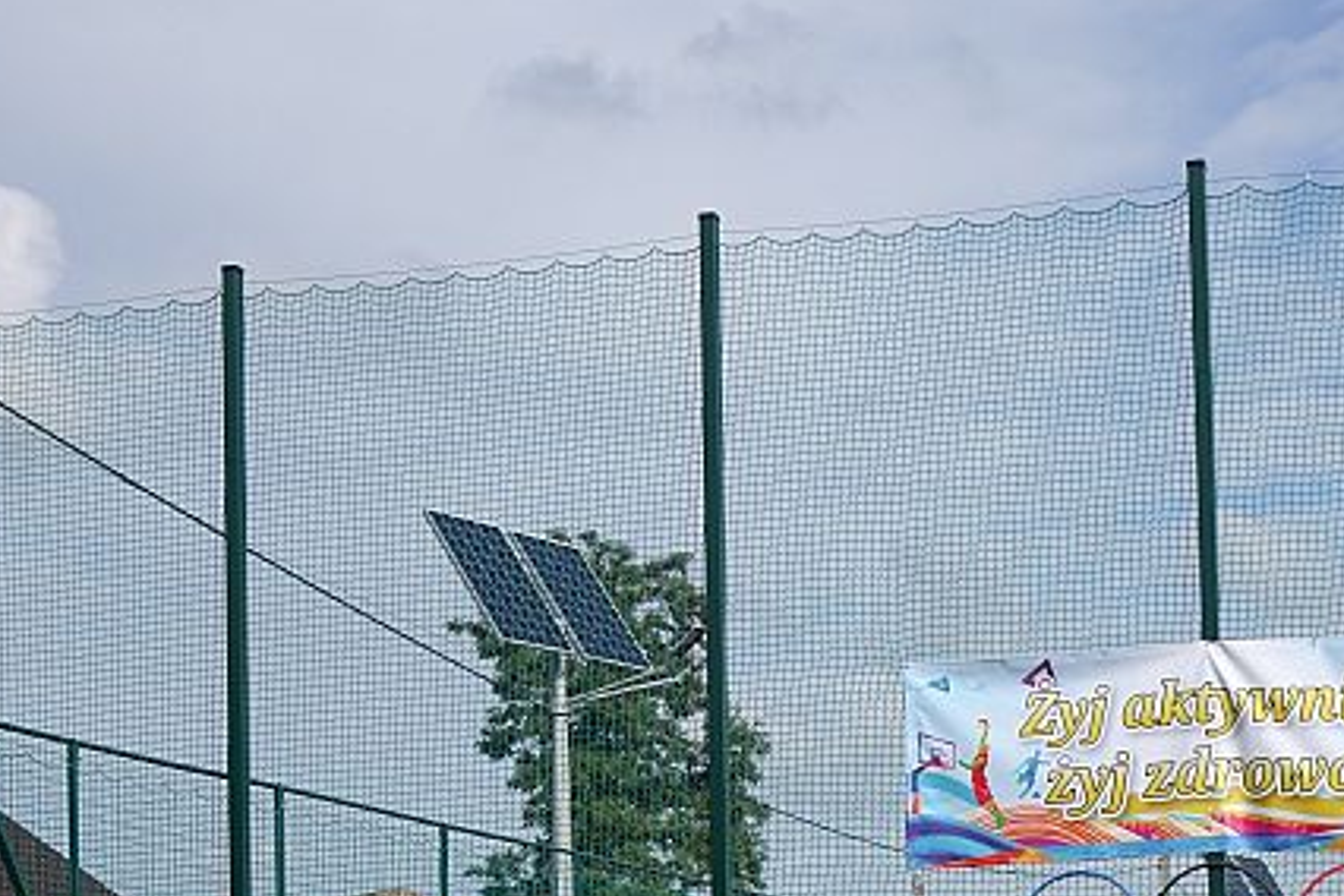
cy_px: 1058
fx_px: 2874
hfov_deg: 25.9
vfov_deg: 17.0
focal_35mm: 77
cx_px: 1066
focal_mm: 11.56
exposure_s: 1/800
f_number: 5
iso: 125
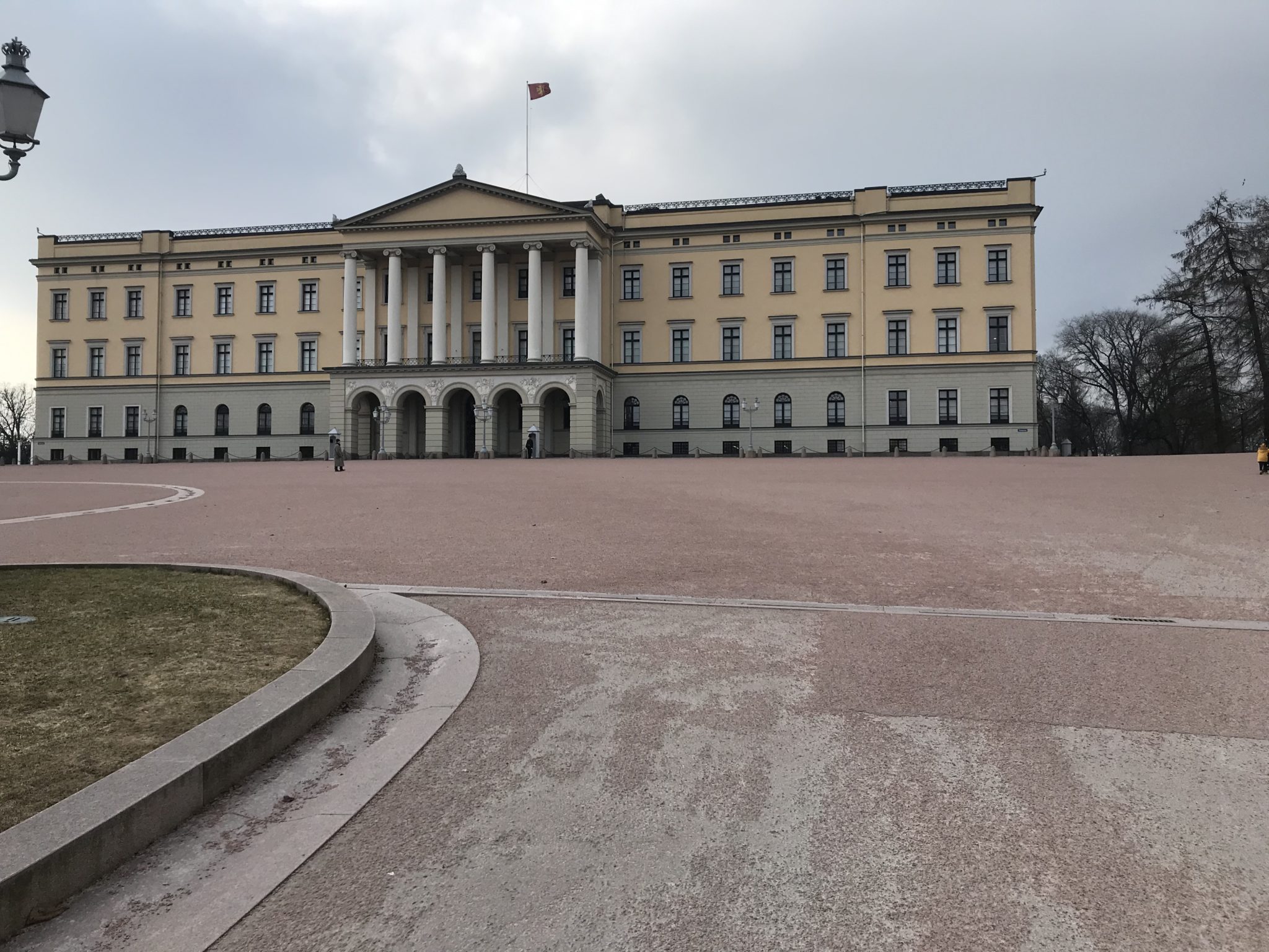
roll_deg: +0.5
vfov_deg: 49.7
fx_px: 1026
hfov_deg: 63.4
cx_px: 634
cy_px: 476
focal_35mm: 28
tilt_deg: +2.9
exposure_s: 1/1497
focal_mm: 3.99
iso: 20
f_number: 1.8
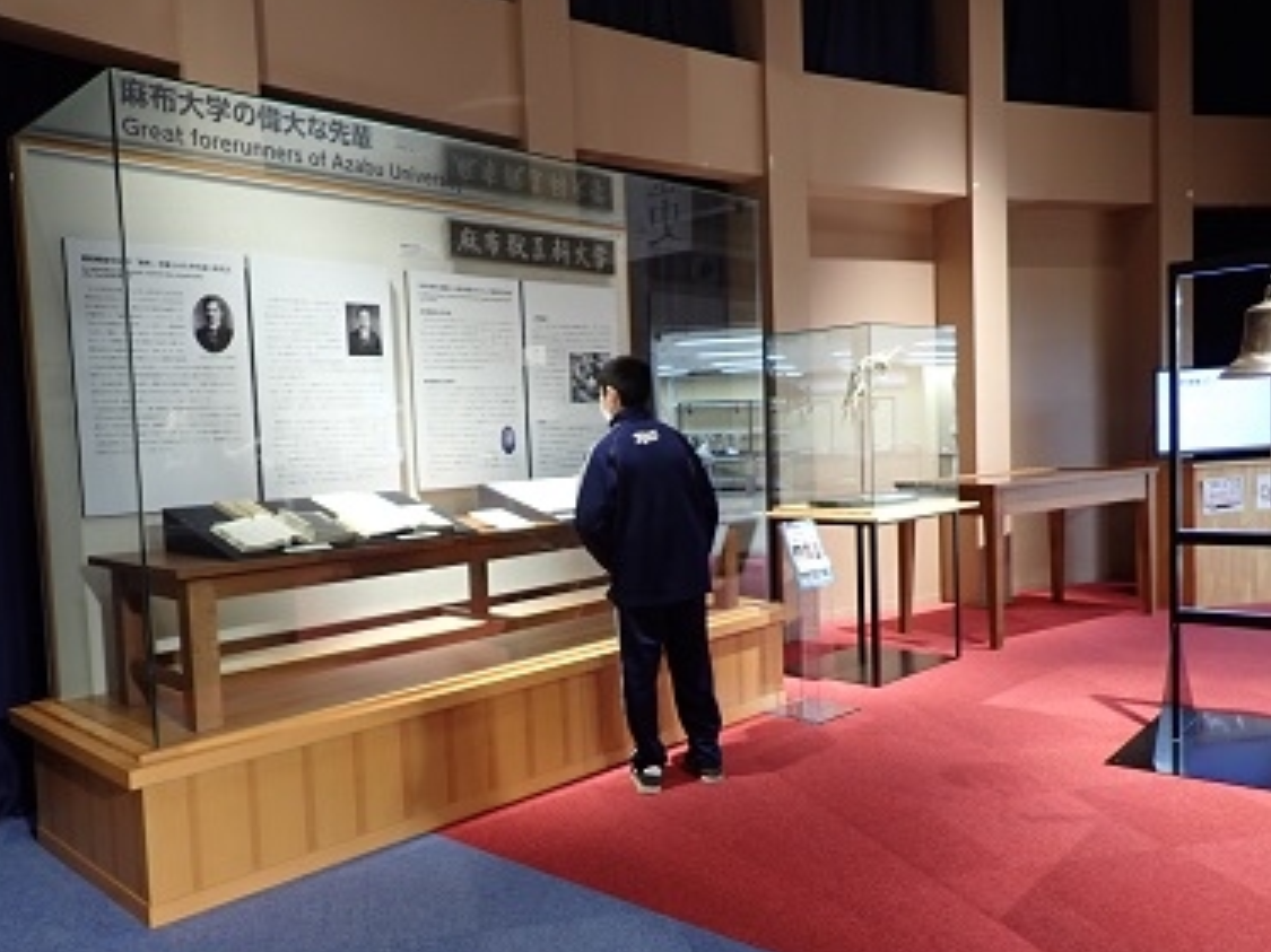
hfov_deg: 63.4
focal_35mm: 28
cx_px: 580
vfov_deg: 49.7
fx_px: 1028
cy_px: 520
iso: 200
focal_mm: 4.5
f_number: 2
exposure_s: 1/30
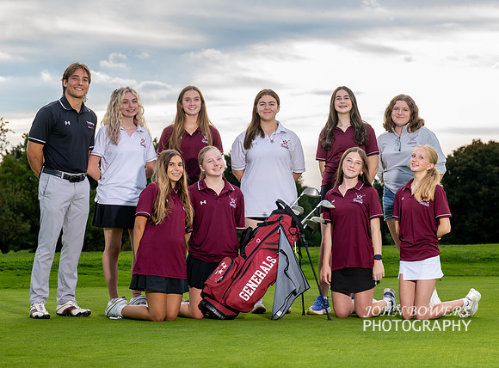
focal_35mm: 100
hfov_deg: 19.7
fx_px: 1434
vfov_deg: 14.6
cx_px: 298
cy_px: 150
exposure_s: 1/320
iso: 160
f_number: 5
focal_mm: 70
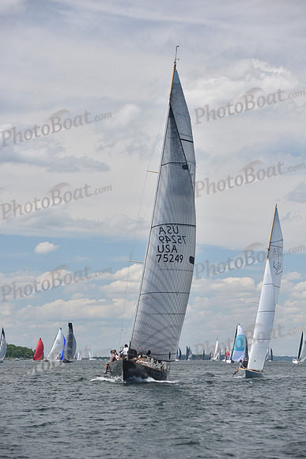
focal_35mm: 130
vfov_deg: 15.8
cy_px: 230
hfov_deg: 10.6
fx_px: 1656
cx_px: 153
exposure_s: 1/800
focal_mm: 130
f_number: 6.3
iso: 320
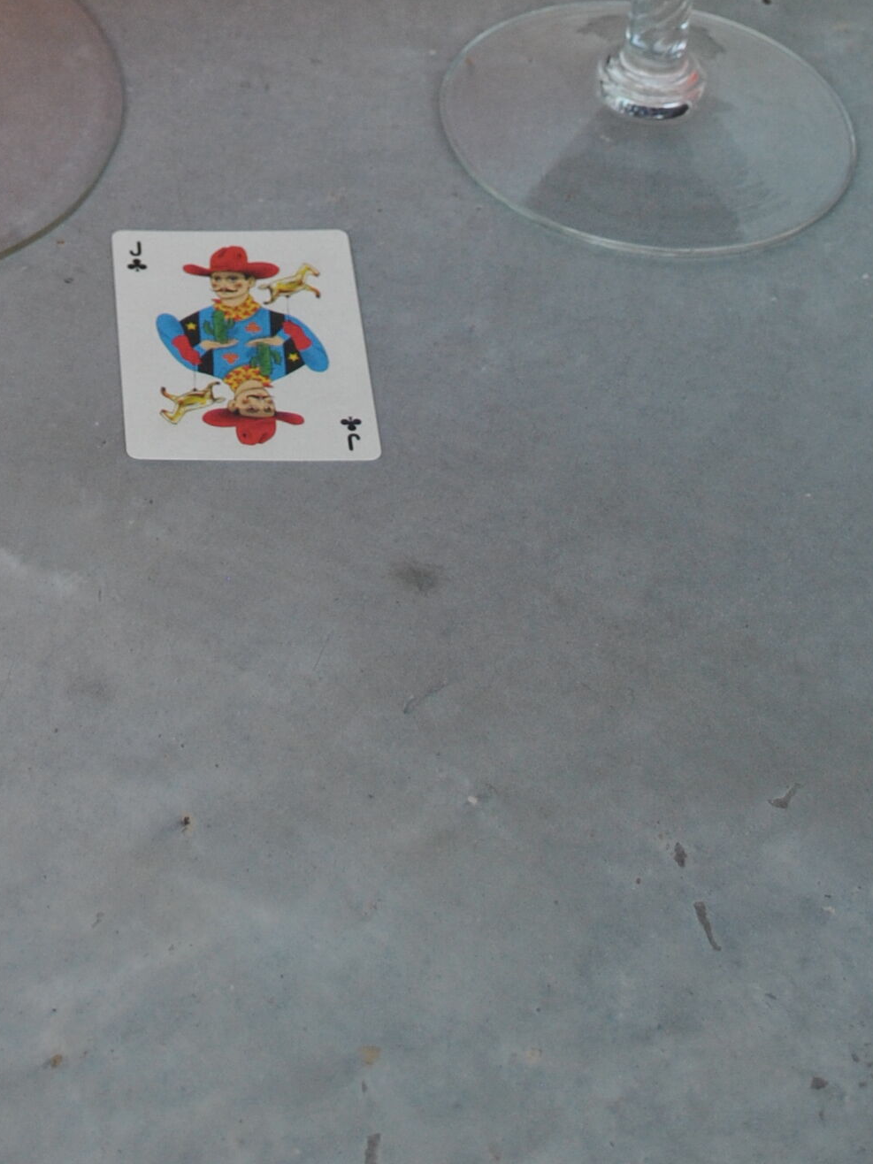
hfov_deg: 14.4
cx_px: 93
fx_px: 3430
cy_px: -449
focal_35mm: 102
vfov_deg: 17.7
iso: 200
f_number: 4.5
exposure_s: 1/80
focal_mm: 24
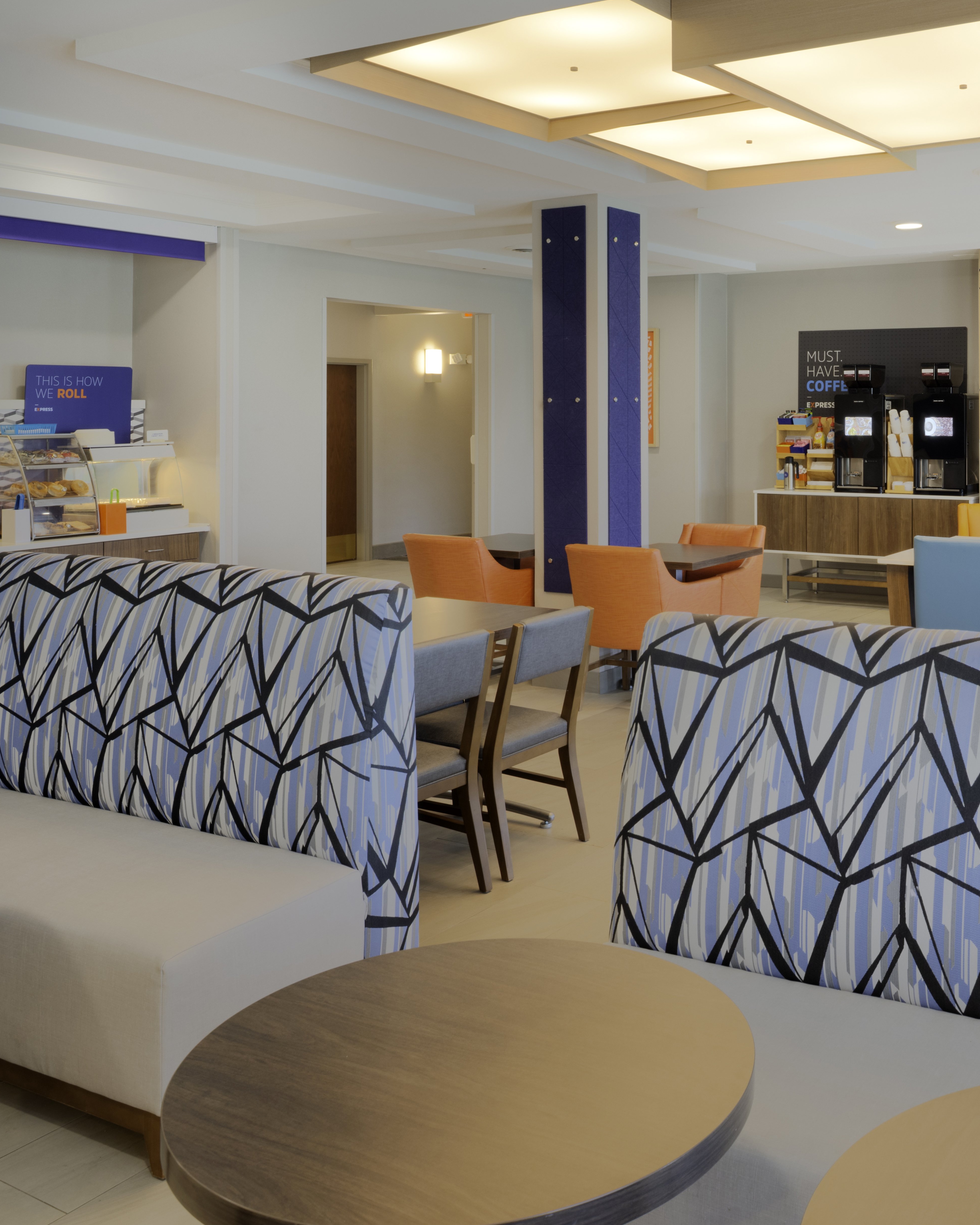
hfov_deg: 41.9
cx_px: 749
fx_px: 1233
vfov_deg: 52.8
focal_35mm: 34
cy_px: 615
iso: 400
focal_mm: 24
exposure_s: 1.6
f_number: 13
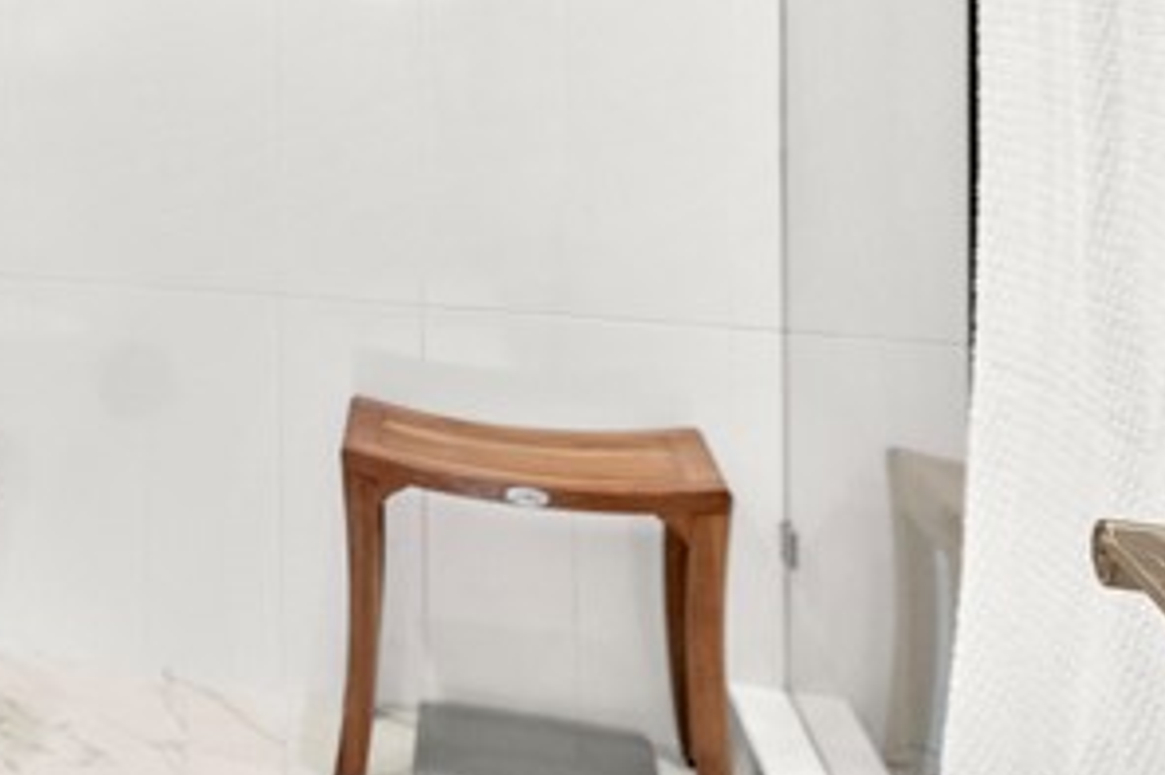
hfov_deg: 30.5
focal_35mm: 55
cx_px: -252
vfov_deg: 22.6
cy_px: -165
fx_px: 1779
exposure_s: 1/10
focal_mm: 10
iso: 320
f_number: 6.3
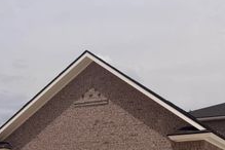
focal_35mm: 57
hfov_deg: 31.7
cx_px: 236
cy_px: 162
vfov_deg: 22.5
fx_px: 356
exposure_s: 1/14286
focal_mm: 6.76
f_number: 1.78
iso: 80
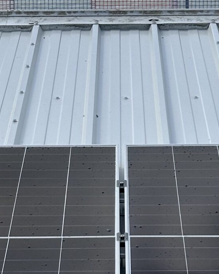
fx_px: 1426
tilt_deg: -4.9
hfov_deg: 8.8
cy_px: 33
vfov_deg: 10.9
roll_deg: +0.3
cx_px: 95
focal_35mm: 176
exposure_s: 1/6623
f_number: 1.78
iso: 64
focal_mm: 6.86
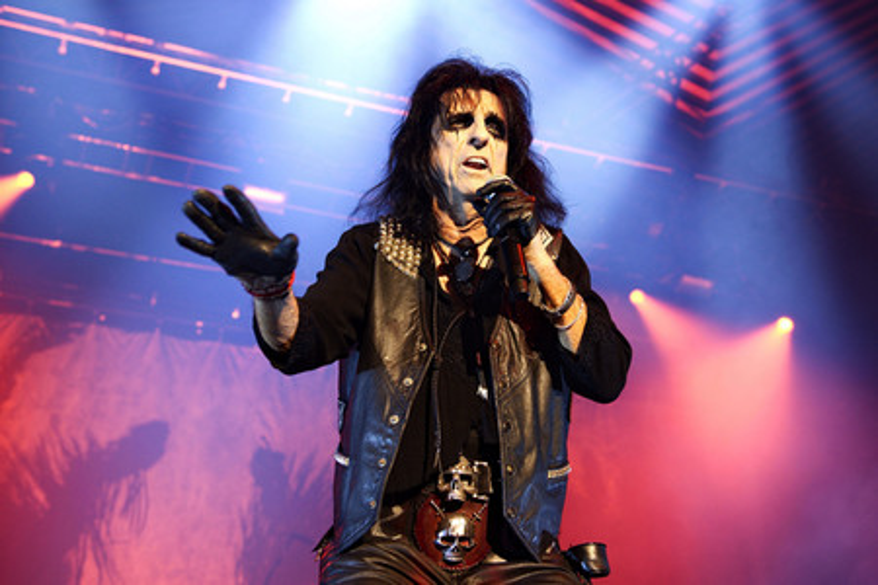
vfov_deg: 33.4
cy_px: 292
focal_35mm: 40
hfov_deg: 48.5
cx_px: 439
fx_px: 975
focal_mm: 40
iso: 1600
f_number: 3.5
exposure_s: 1/200
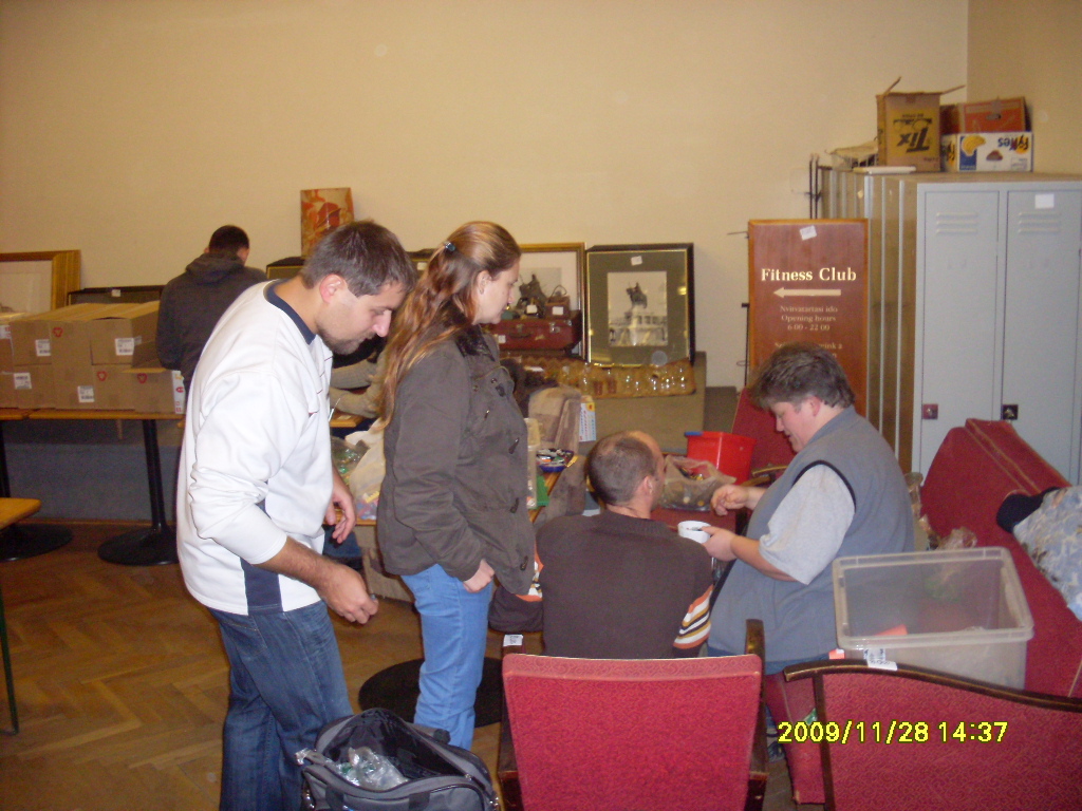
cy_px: 406
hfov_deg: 49.0
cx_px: 541
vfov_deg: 37.7
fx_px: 1188
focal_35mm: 38
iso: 240
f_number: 2.8
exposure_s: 1/45
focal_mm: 6.3
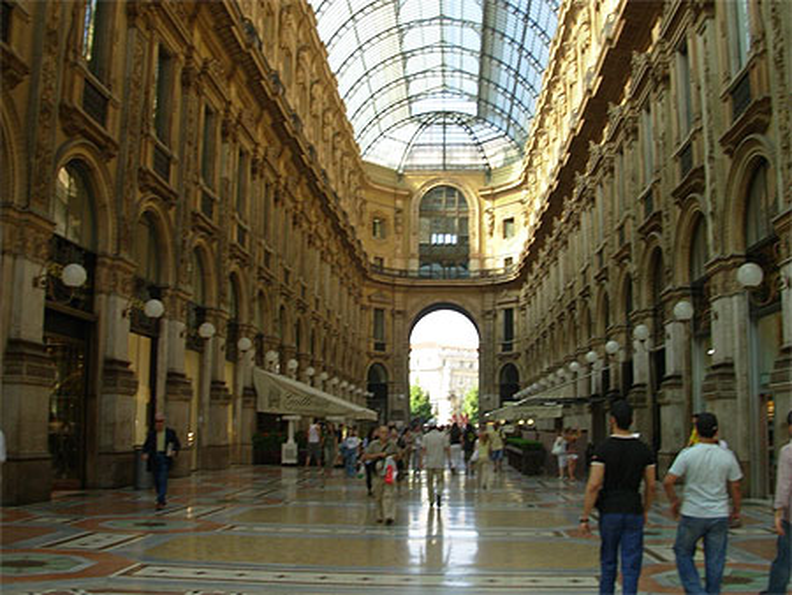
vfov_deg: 37.8
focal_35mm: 38
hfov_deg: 49.0
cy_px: 298
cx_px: 396
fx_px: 870
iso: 50
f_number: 2.9
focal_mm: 6.3
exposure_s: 1/132
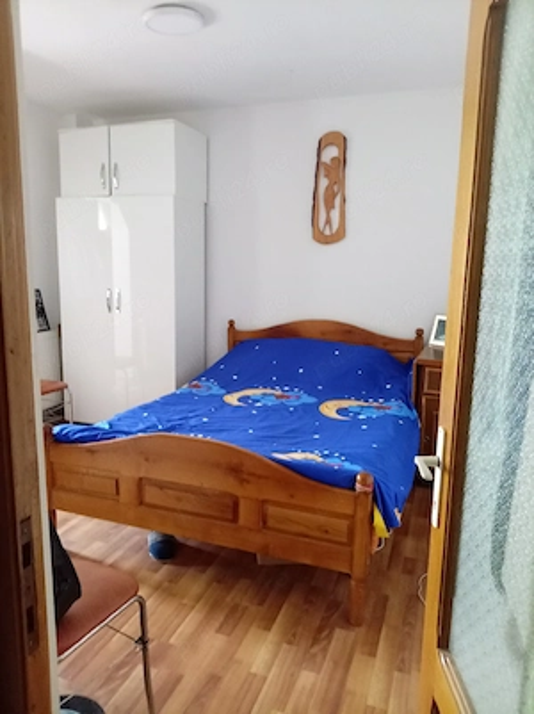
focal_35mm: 25
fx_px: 515
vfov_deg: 69.4
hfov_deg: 54.8
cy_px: 357
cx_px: 267
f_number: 1.8
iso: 877
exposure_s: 1/20
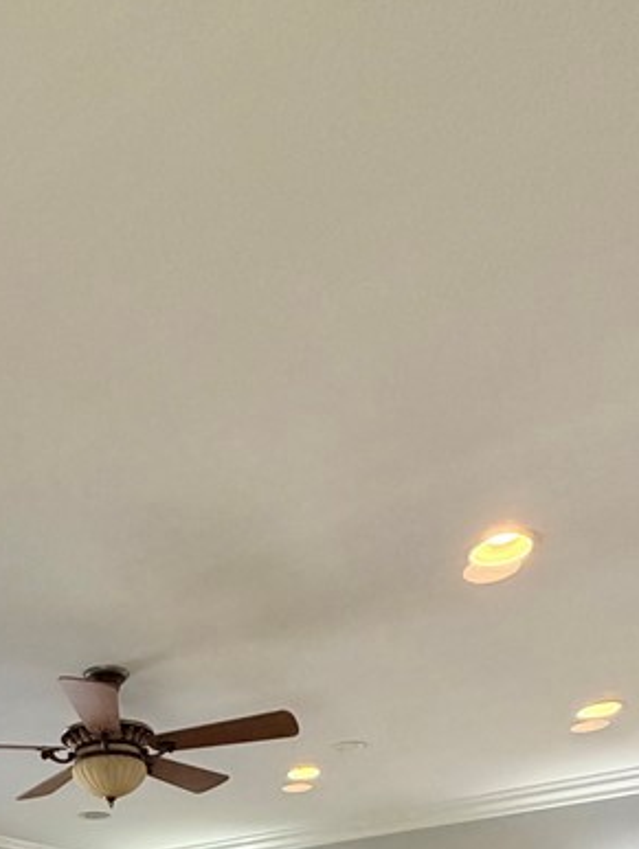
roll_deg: +2.8
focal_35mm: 37
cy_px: 1046
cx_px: 147
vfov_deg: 36.8
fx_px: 909
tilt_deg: -0.3
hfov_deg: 37.6
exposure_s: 1/75
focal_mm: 2.22
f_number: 2.2
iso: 320
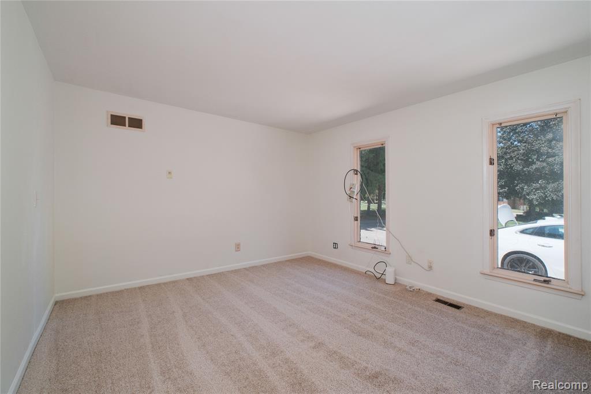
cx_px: 296
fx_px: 246
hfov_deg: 100.4
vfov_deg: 77.3
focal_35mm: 15
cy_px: 197
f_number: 7.1
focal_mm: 10
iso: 500
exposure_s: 1/125
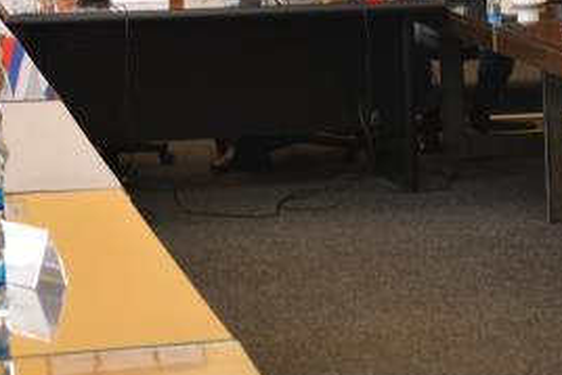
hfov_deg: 13.2
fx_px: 2390
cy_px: 167
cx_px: 610
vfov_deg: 9.0
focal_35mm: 153
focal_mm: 40
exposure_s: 1/25
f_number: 4
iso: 640
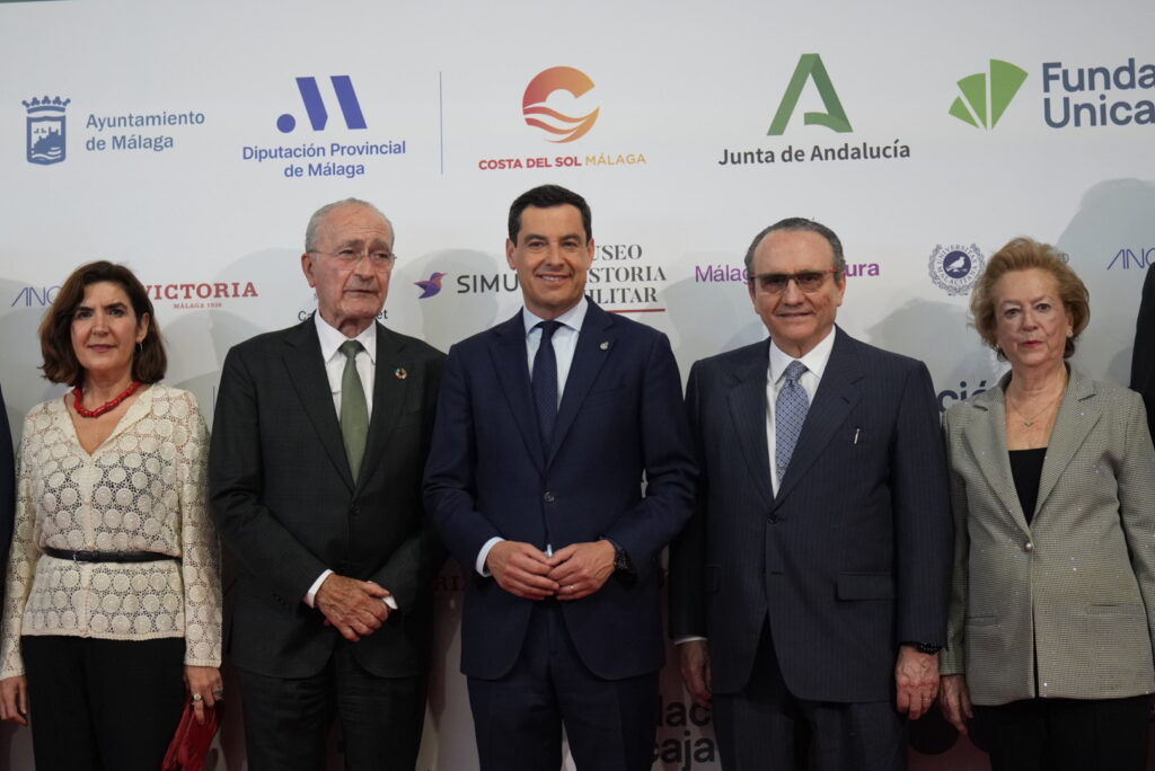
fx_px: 2408
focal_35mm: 75
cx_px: 578
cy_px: 386
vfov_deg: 18.2
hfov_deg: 27.0
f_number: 1.4
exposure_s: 1/1000
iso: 1600
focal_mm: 50
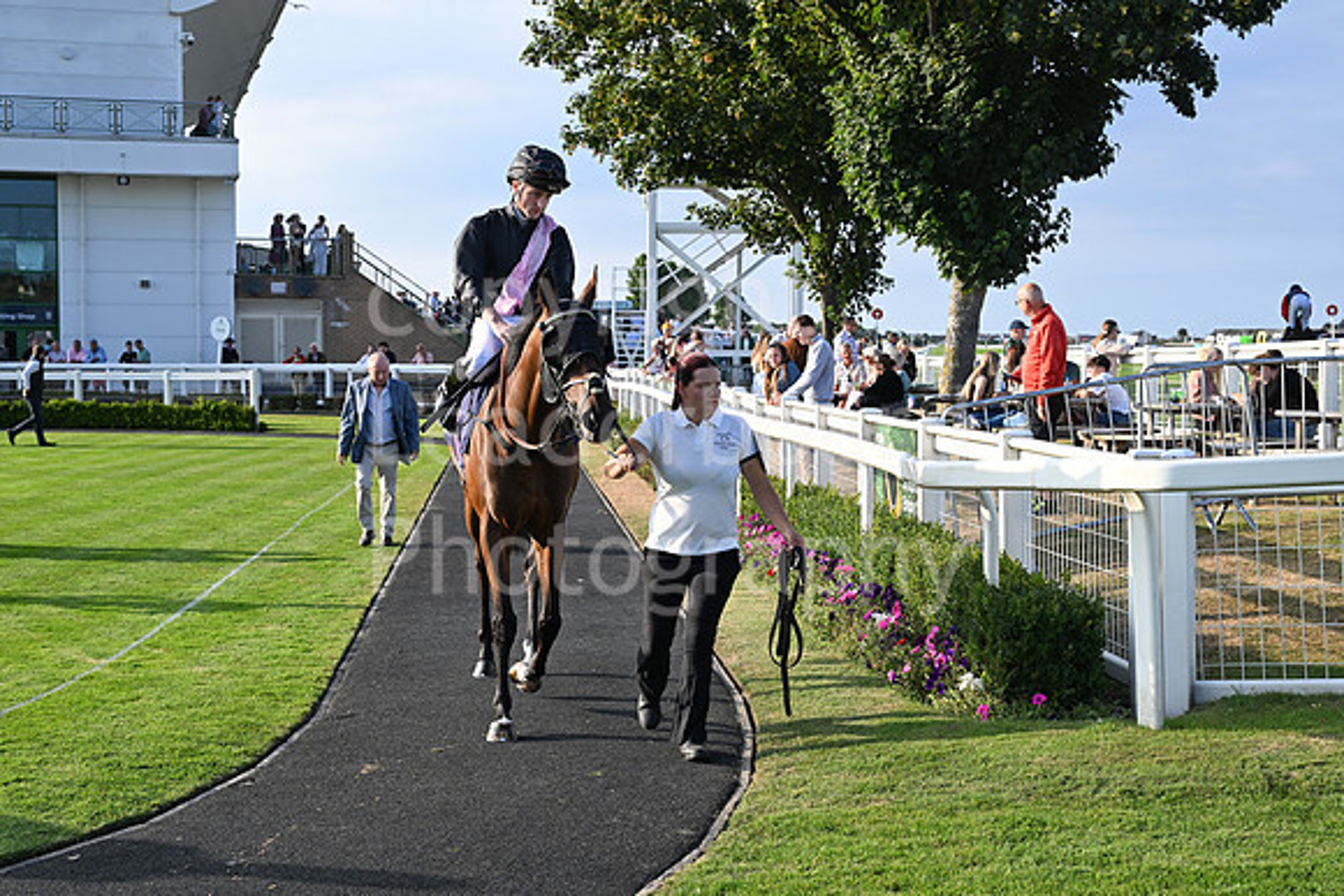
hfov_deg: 38.9
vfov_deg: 26.5
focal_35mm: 51
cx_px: 672
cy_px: 448
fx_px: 1904
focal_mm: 51
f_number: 6.3
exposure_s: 1/1000
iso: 500
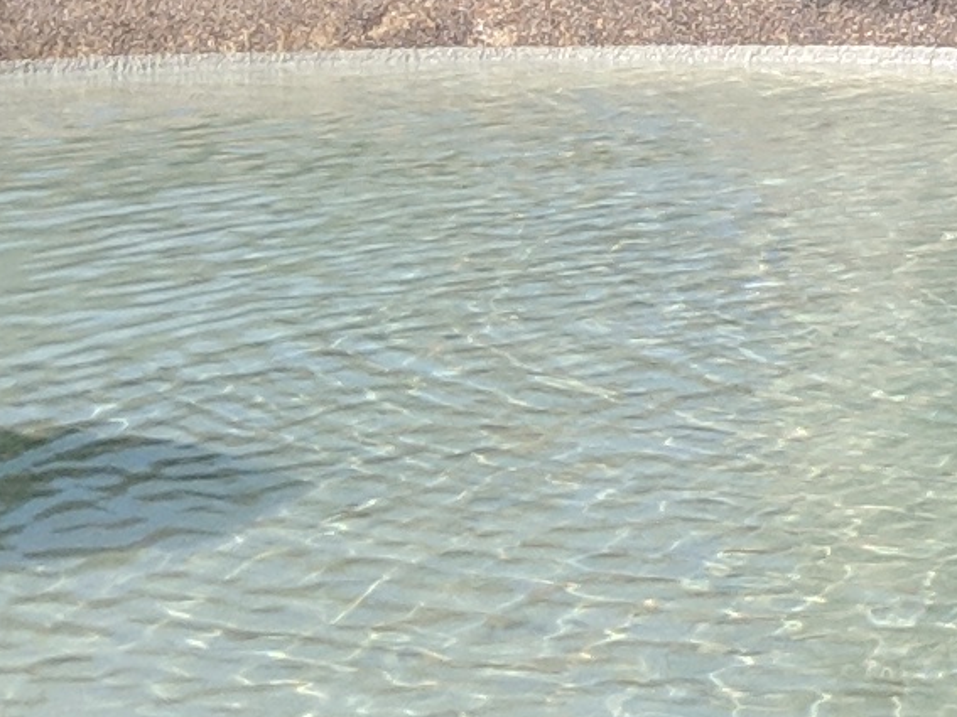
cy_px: -668
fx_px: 5307
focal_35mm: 192
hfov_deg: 9.5
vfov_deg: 7.5
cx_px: 1993
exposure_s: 1/3356
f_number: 1.8
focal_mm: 4.44
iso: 57
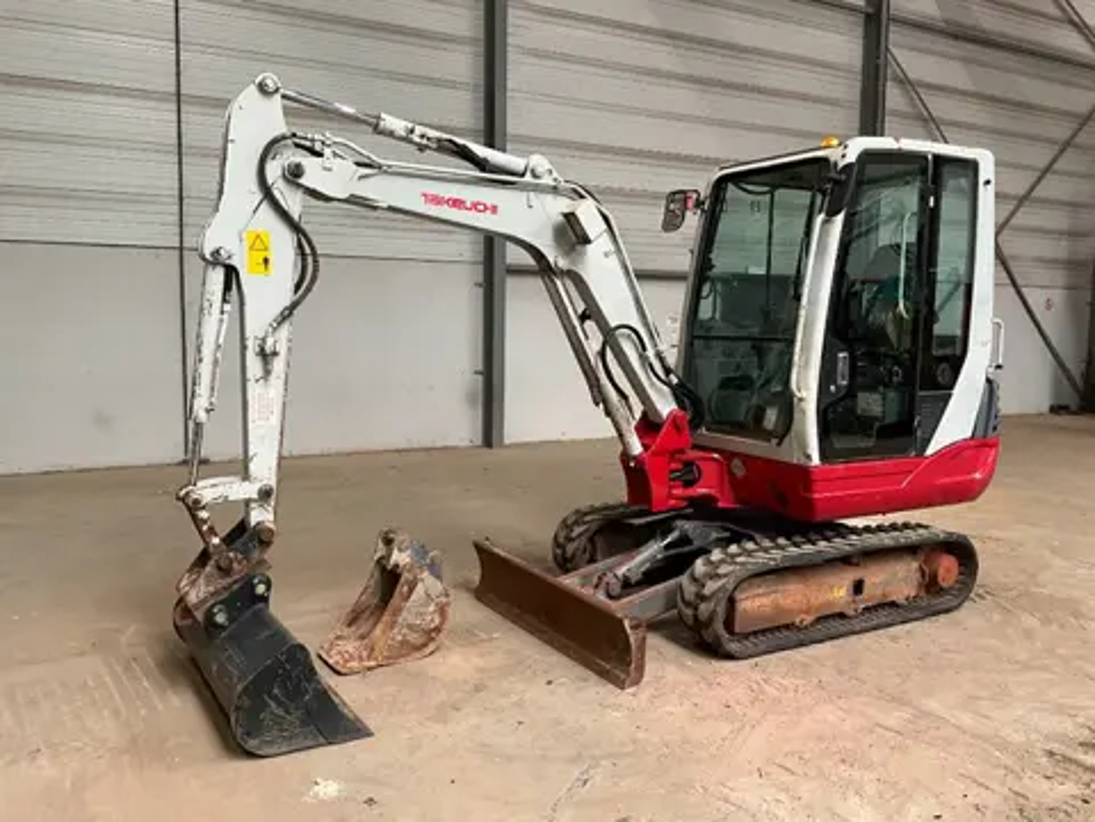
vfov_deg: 48.2
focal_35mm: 29
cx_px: 548
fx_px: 917
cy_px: 411
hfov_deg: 61.7
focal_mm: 3
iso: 64
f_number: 1.8
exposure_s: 1/91
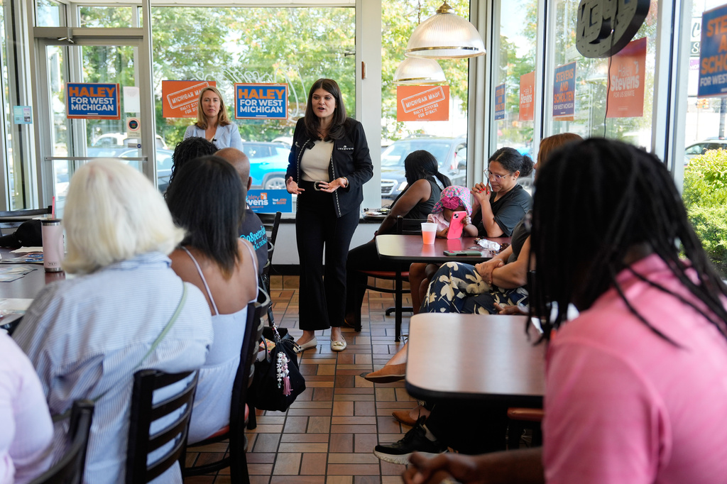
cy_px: 242
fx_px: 747
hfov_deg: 51.9
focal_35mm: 37
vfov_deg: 35.9
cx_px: 364
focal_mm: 37
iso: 800
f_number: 2.8
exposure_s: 1/1600
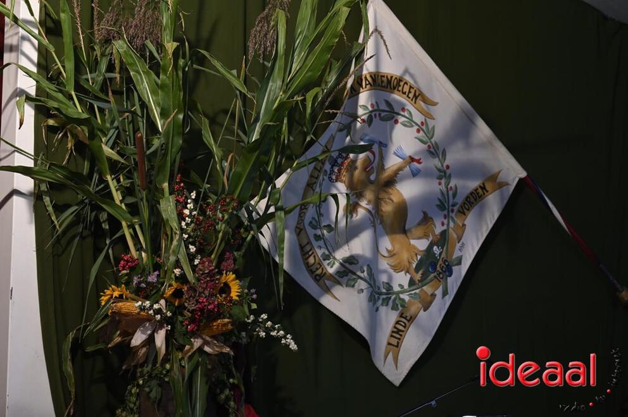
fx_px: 1742
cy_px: 208
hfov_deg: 20.4
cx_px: 314
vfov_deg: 13.7
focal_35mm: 100
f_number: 4.5
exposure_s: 1/30
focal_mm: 100
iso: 1250
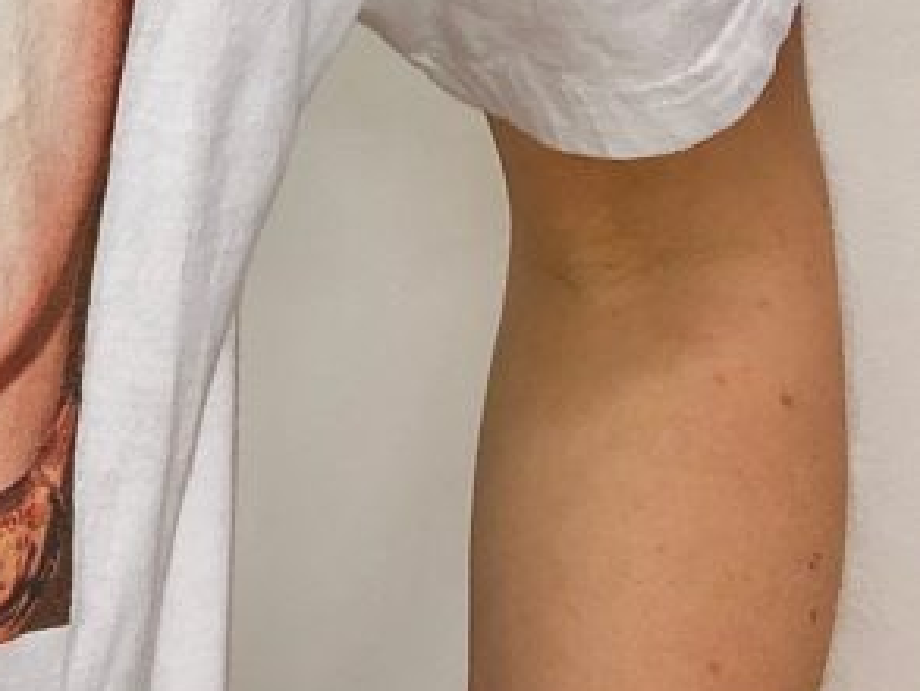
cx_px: -487
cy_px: -68
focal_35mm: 86
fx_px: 2287
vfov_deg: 16.7
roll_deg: -0.2
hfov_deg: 19.6
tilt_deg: -18.1
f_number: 1.8
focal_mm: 3.99
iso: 20
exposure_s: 1/123
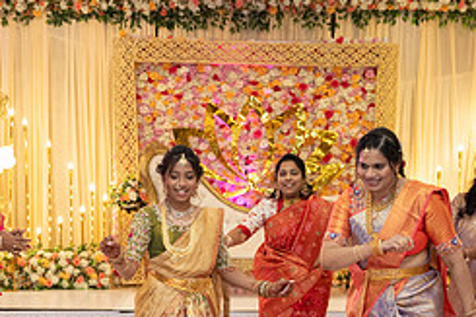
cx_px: 204
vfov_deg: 17.0
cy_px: 324
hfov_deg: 26.0
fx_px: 1031
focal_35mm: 78
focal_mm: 32
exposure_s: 1/160
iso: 1250
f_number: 4
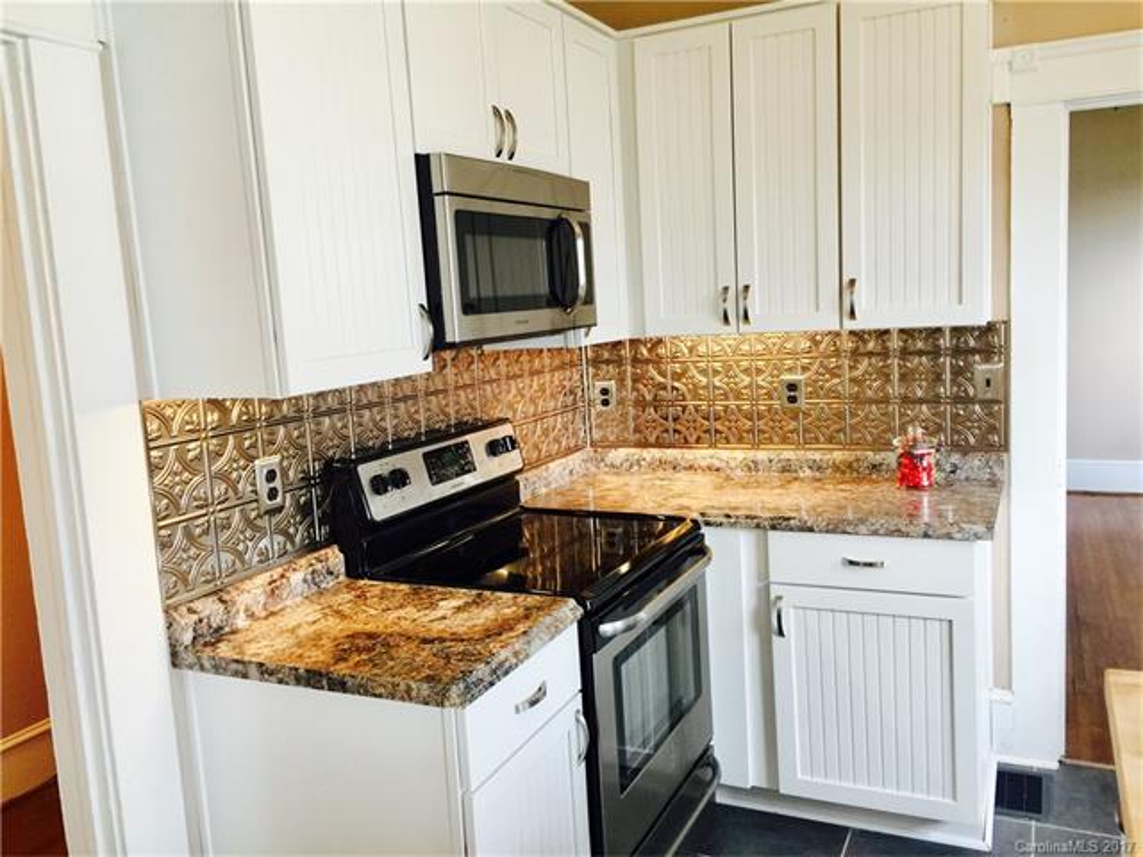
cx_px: 572
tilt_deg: -6.0
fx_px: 958
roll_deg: +2.7
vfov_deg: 48.2
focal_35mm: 29
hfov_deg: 61.7
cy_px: 428
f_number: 2.2
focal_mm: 4.15
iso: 32
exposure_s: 1/15
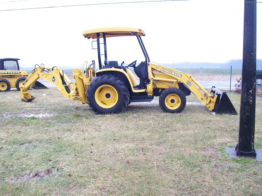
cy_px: 98
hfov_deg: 51.4
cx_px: 131
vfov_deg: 39.7
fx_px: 272
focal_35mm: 36
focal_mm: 6
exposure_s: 1/80
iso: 80
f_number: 2.7
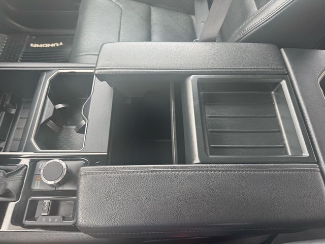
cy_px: 122
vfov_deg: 56.8
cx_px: 162
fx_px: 225
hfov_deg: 71.6
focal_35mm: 24
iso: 125
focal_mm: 6.76
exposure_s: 1/121
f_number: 1.78
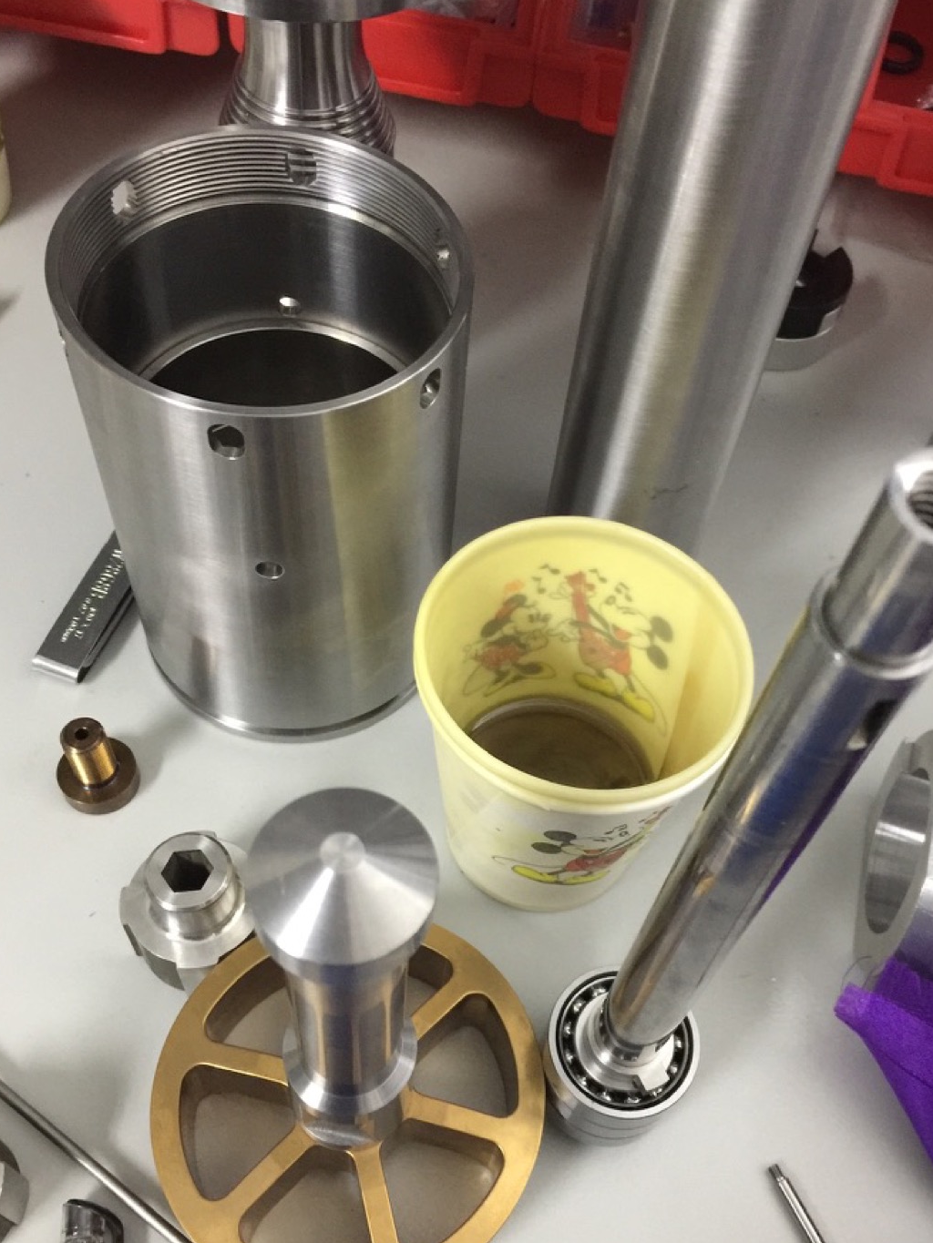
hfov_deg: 41.7
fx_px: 1222
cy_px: 713
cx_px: 526
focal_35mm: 34
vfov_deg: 53.7
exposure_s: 1/8
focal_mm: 4.15
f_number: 2.2
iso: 160
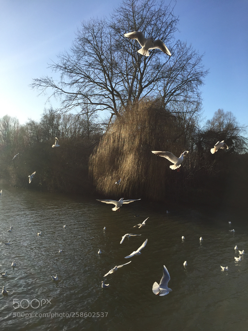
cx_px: 124
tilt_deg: -0.5
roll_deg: -0.7
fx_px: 277
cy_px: 166
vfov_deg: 61.7
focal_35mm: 29
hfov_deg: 48.2
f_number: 2.2
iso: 32
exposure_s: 1/1319
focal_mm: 4.15
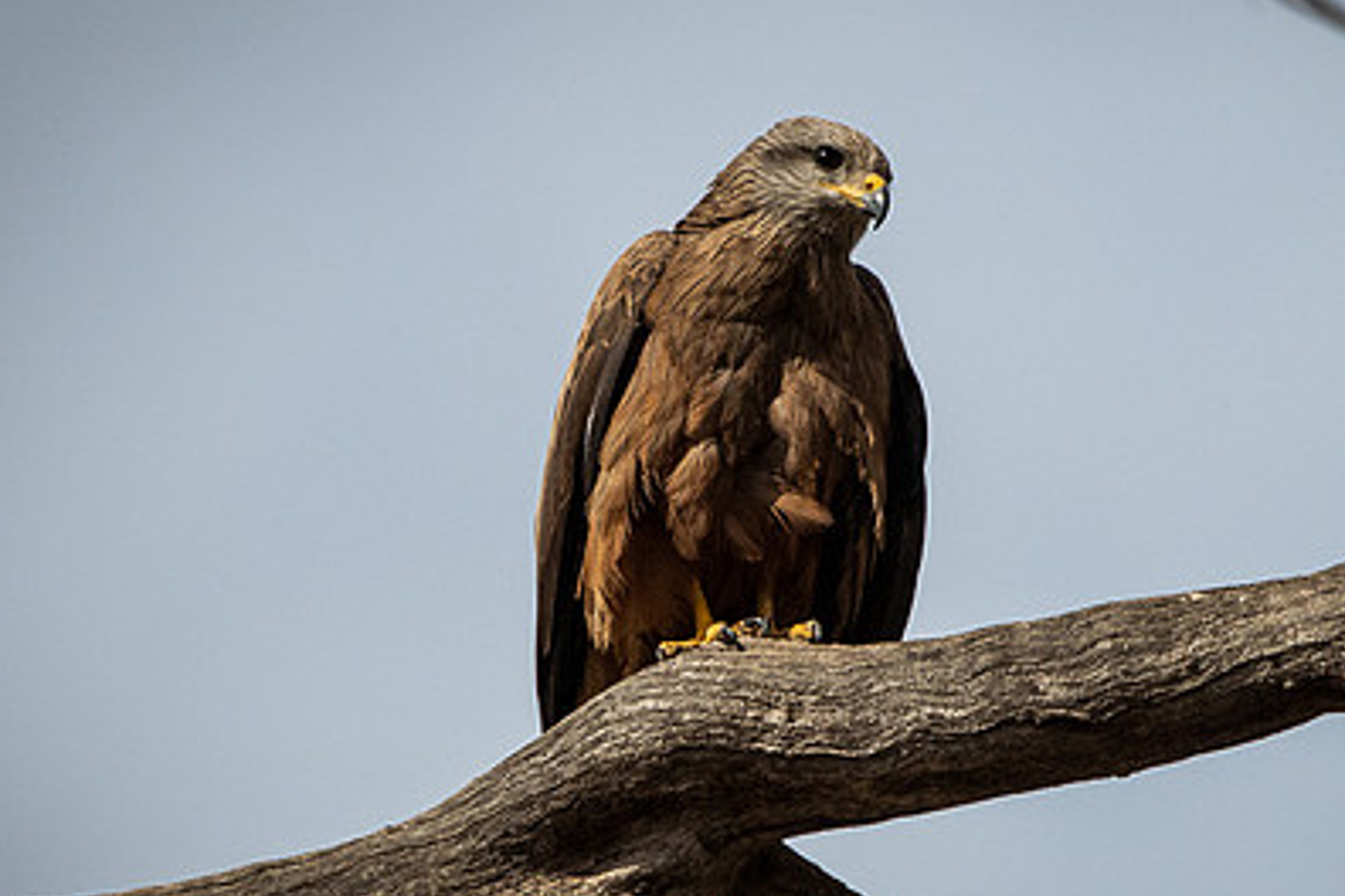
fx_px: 48902
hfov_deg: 1.6
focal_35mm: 1309
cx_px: 753
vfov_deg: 1.1
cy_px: 428
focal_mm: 400
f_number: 5.6
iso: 640
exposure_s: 1/6400
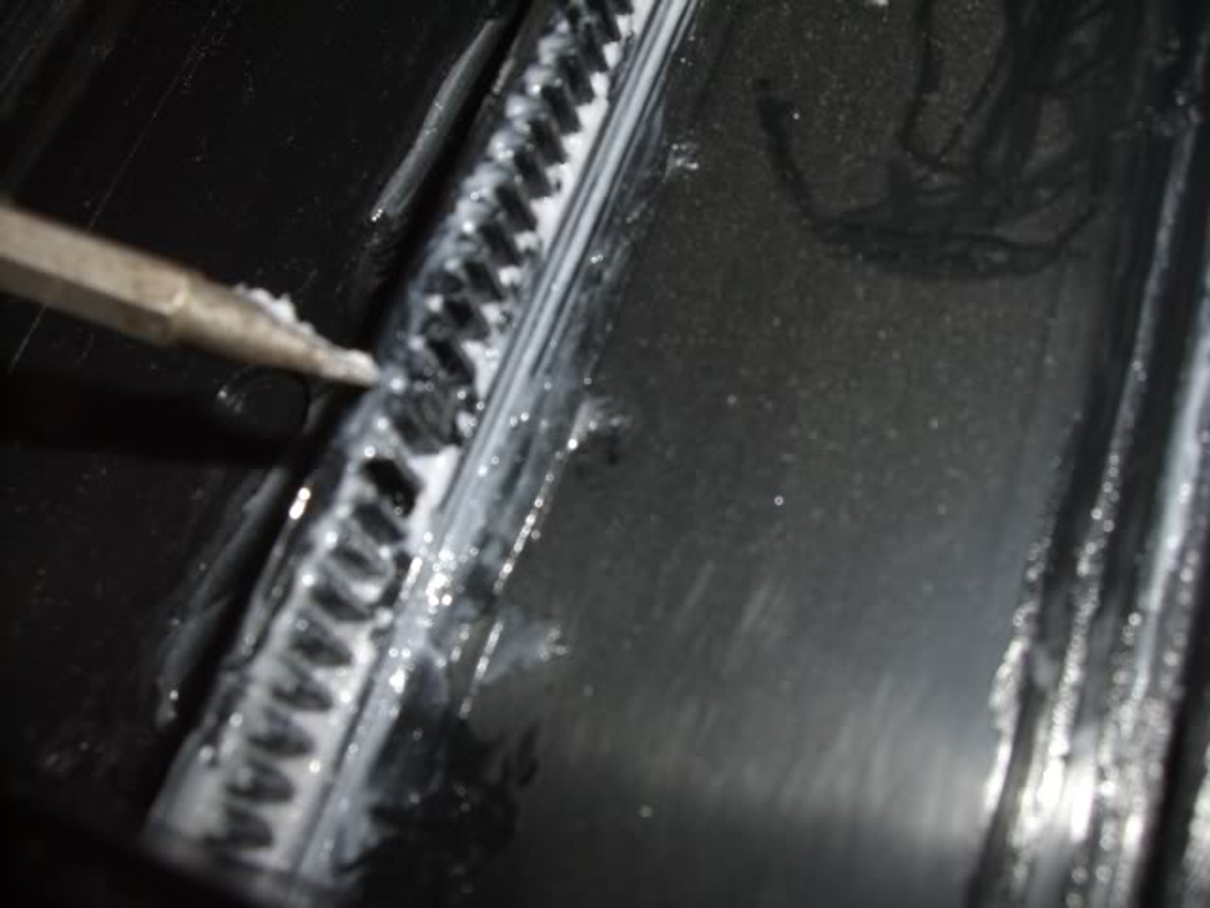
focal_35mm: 38
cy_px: 454
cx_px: 605
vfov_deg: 37.7
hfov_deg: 49.0
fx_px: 1328
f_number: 4.3
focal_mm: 6.2
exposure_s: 1/30
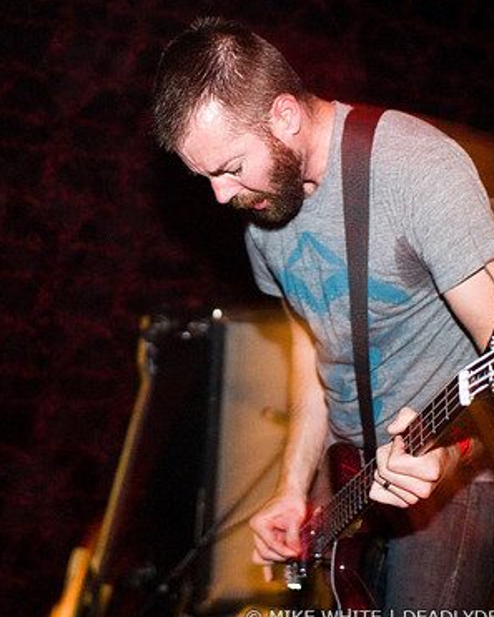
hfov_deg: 23.0
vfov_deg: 28.7
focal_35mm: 66
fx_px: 1206
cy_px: 312
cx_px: 131
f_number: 1.4
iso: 1600
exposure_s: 1/50
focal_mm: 30
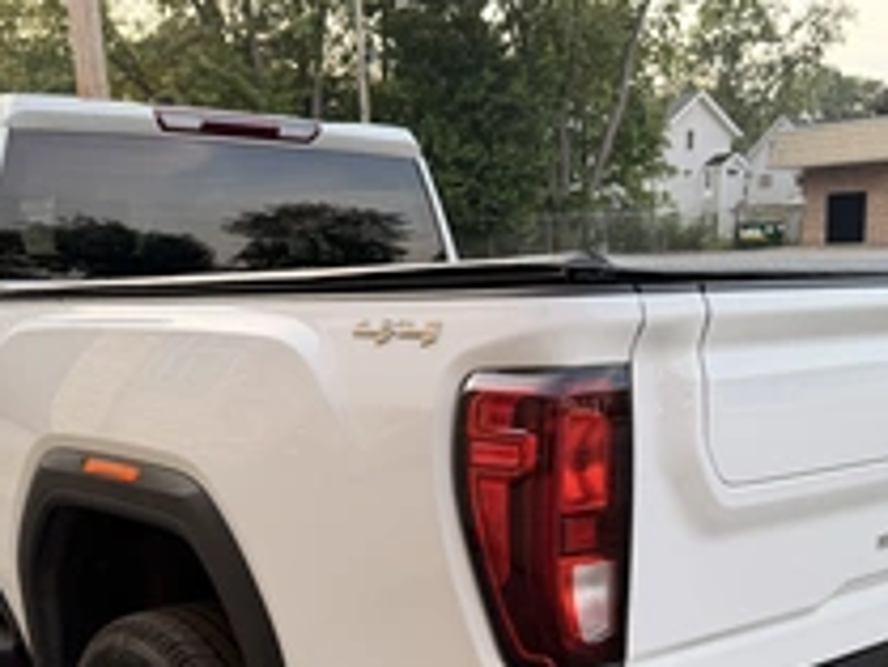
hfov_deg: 41.2
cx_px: 416
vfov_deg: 30.5
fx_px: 1181
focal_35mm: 46
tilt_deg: -13.9
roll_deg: +2.9
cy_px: 565
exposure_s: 1/225
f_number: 1.78
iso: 64
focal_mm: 6.76
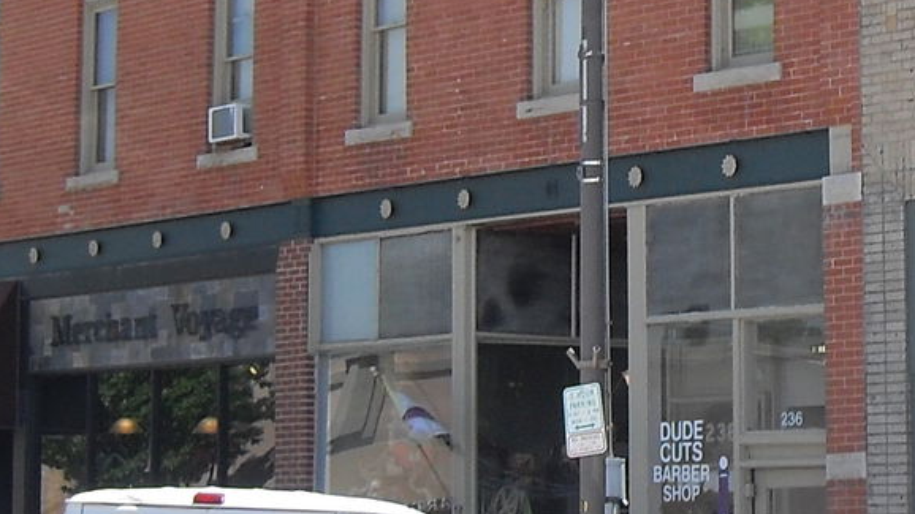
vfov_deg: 9.0
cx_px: 896
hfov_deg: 15.7
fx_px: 3251
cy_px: 155
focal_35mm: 134
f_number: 8.9
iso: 80
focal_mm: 6.3
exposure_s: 1/45
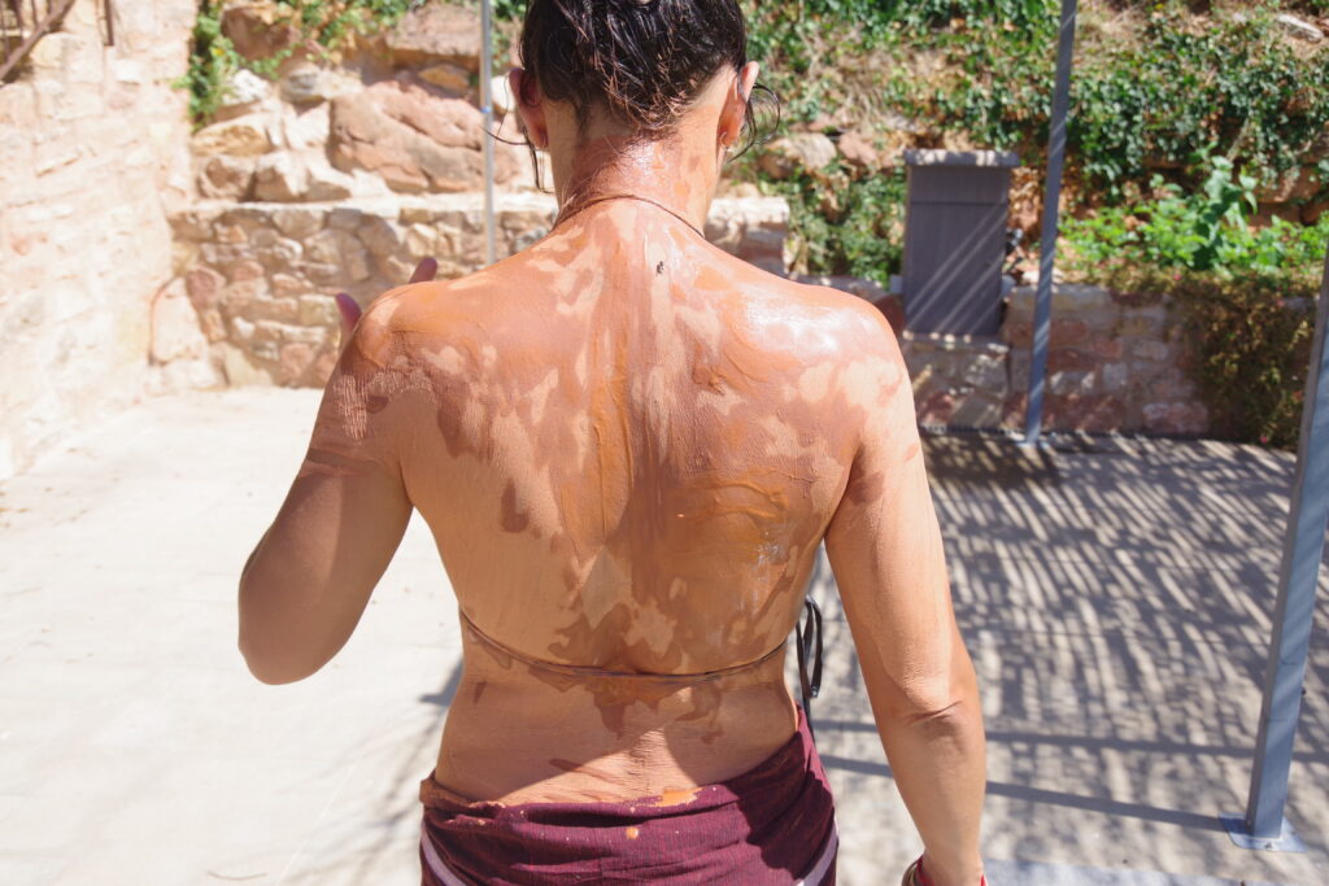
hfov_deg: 53.1
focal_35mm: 36
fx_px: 1329
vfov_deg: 36.9
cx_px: 664
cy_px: 443
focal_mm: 24
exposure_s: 1/250
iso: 200
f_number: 8
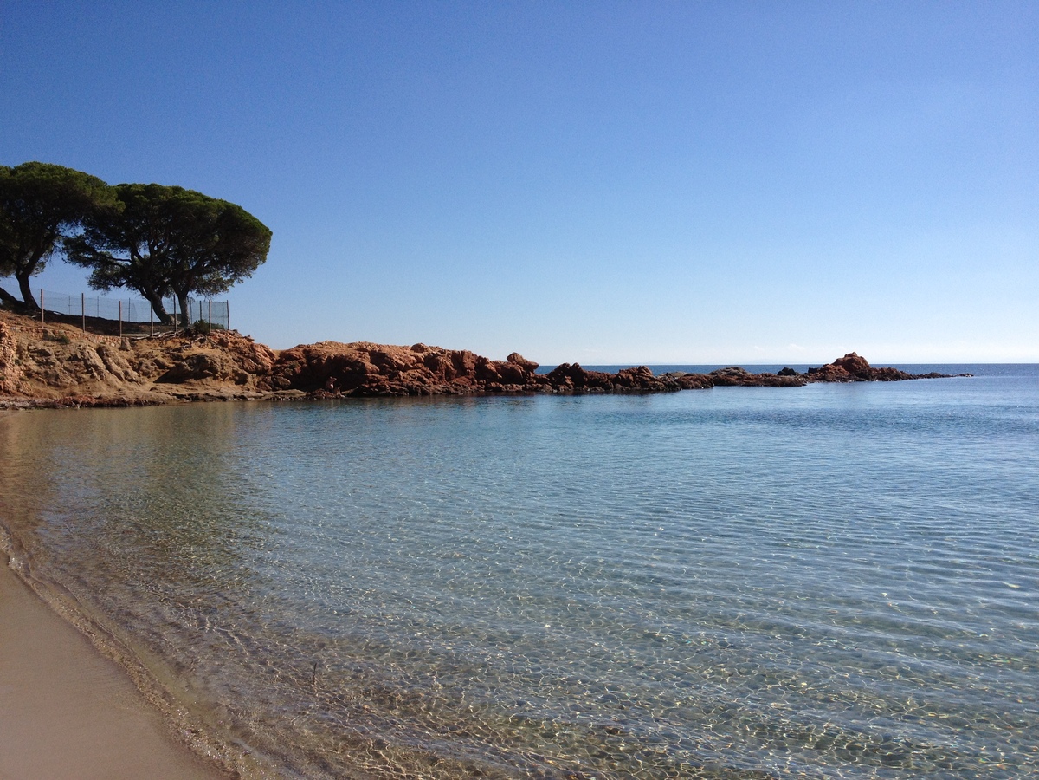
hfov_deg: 52.6
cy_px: 390
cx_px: 520
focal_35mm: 35
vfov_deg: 40.7
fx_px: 1051
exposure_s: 1/3460
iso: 64
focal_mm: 4.28
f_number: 2.4
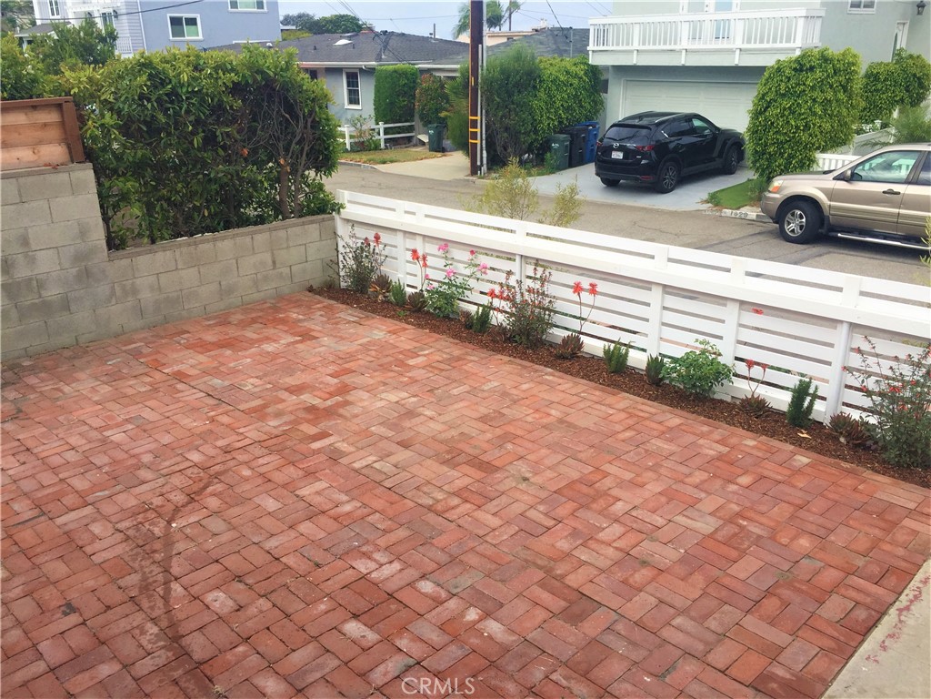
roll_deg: +0.4
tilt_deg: -20.0
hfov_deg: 61.7
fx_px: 780
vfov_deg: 48.2
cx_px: 466
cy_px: 350
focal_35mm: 29
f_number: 2.2
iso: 32
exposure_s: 1/1130
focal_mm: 4.15
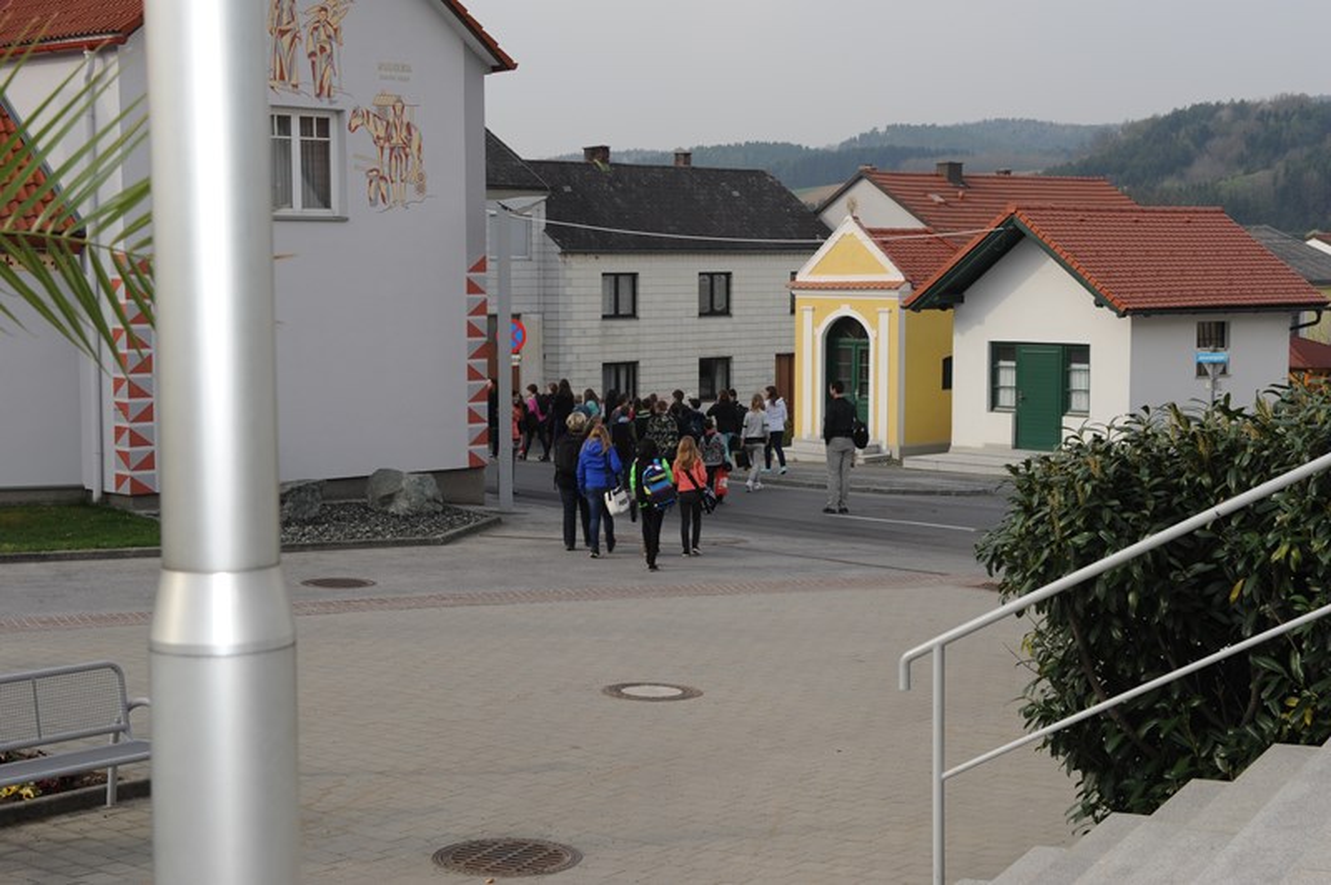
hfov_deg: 33.4
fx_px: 2216
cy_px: 442
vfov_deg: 22.6
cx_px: 666
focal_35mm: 60
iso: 800
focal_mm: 60
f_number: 18
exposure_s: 1/250
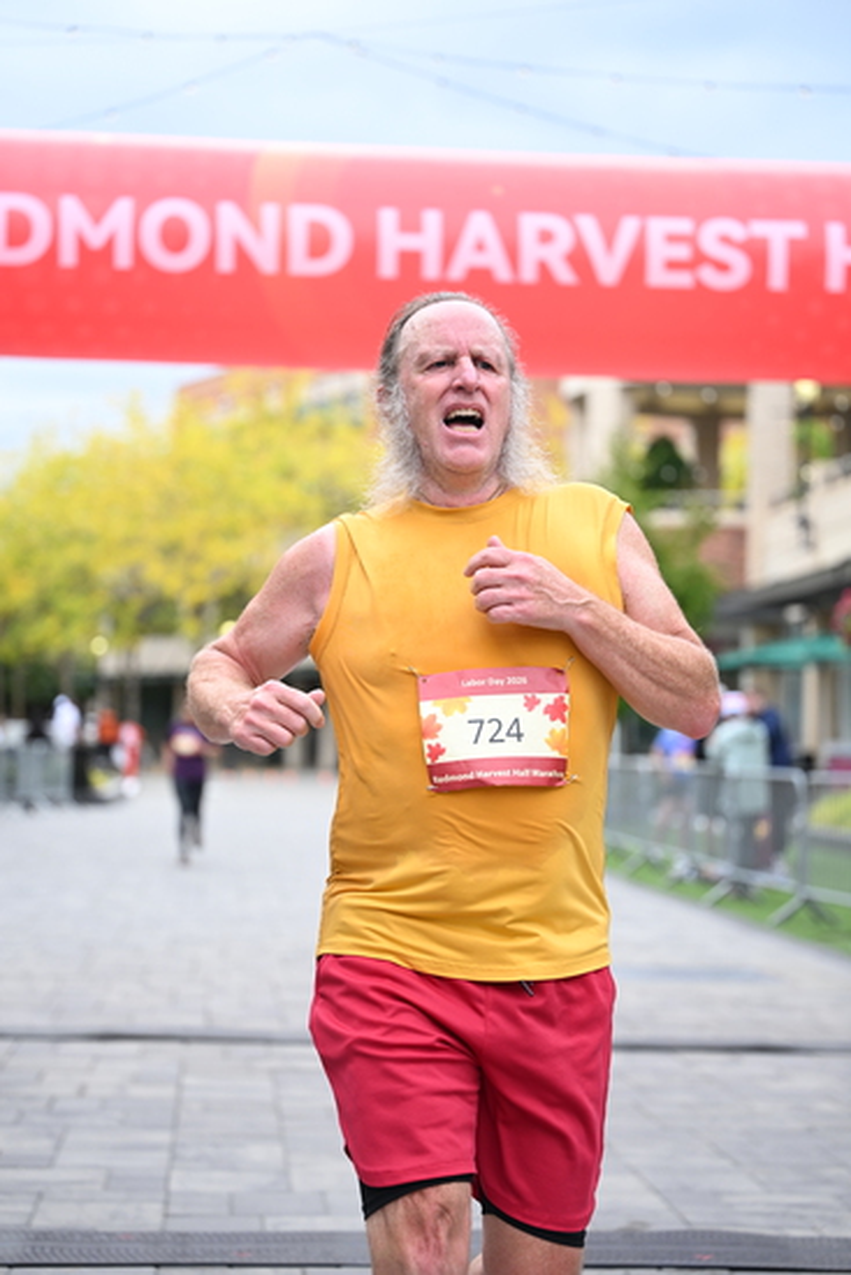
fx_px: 2480
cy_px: 638
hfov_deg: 19.5
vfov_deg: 28.8
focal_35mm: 70
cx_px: 426
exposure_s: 1/2000
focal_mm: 70
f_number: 2.8
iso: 640
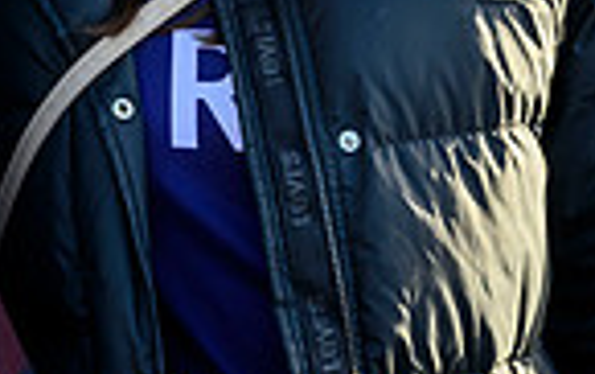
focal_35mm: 227
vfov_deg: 5.6
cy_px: -481
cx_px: -291
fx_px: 3685
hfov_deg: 9.0
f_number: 5.6
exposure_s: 1/400
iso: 500
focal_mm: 48
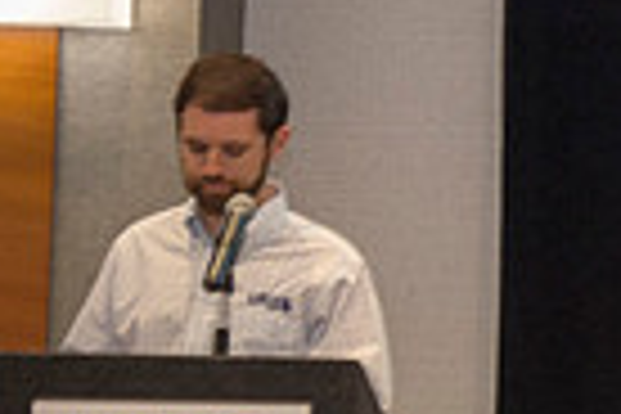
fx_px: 8831
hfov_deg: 4.0
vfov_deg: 2.7
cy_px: 266
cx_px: 1148
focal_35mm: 512
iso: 1250
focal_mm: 122
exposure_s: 1/320
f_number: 2.8
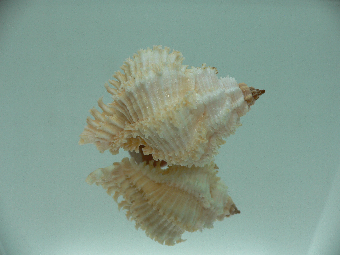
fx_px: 344
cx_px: 170
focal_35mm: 35
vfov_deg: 40.7
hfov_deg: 52.6
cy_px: 128
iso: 80
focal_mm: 4.6
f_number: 2.8
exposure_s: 1/80
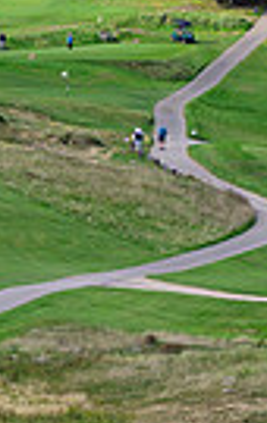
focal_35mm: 458
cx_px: -556
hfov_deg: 2.8
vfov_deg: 4.6
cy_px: -100
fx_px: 5304
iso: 125
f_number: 5.6
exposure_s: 1/400
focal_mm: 70
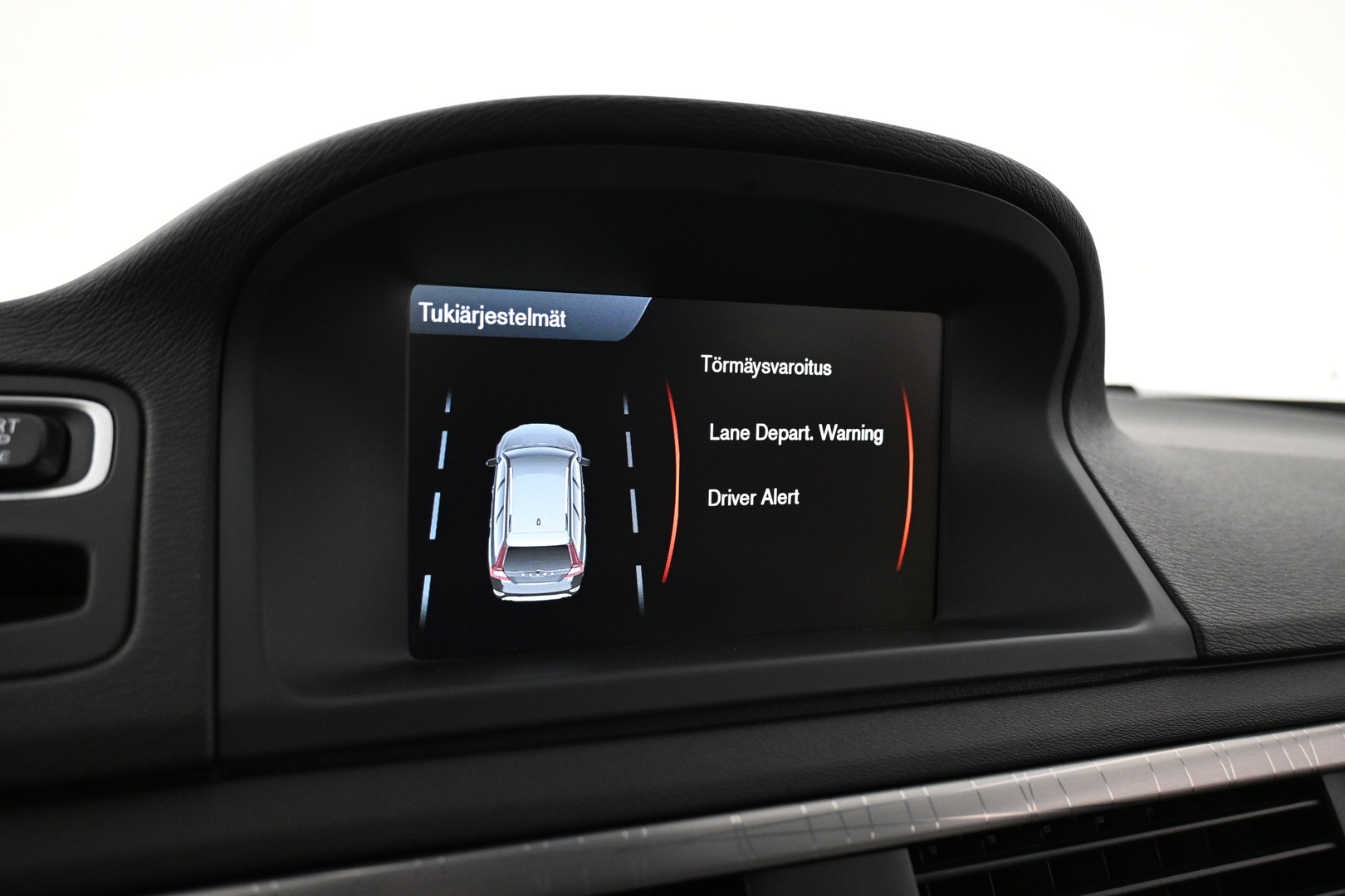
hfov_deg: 63.2
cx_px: 672
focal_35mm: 29
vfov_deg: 44.6
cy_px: 448
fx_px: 1093
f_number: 3.8
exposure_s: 1/30
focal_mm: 19.5
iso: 1600
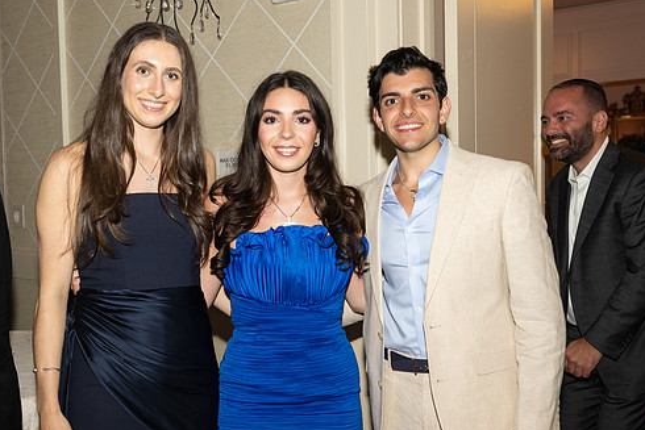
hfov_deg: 43.5
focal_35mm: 45
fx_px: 806
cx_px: 286
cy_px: 228
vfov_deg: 29.9
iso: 800
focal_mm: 38
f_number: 5.6
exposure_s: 1/100
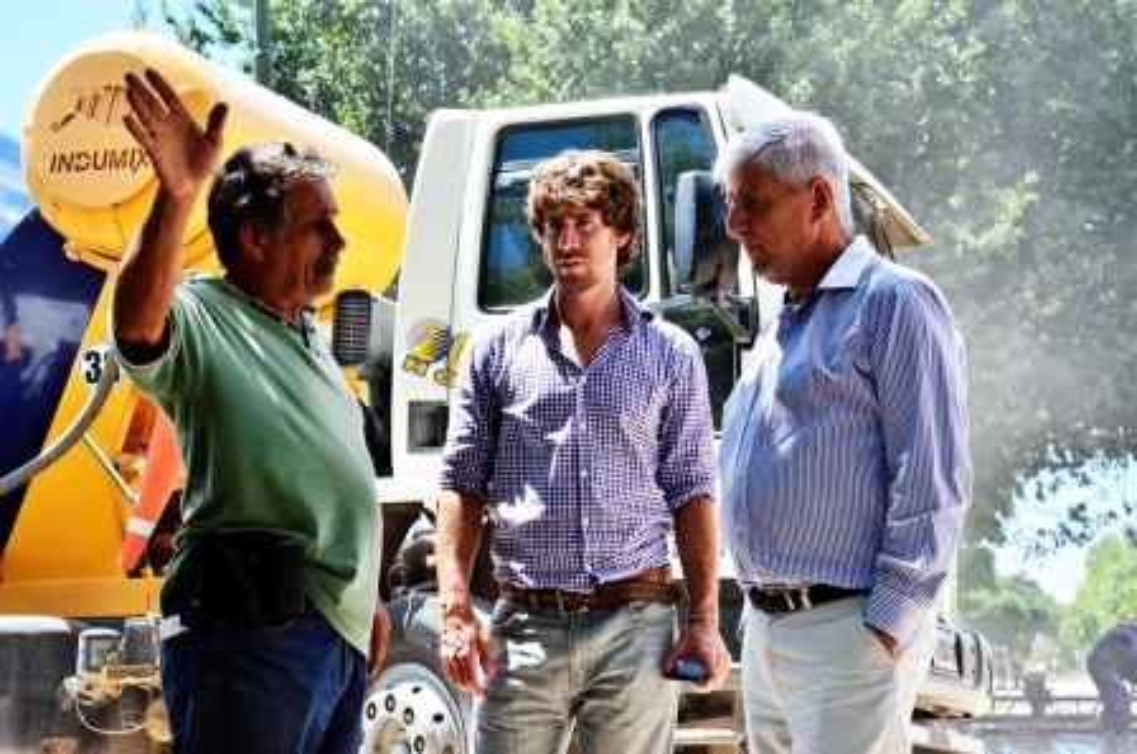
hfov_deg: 26.0
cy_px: 377
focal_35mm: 78
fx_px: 2459
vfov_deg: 17.4
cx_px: 568
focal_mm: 52
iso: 1600
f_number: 5.6
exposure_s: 1/2500
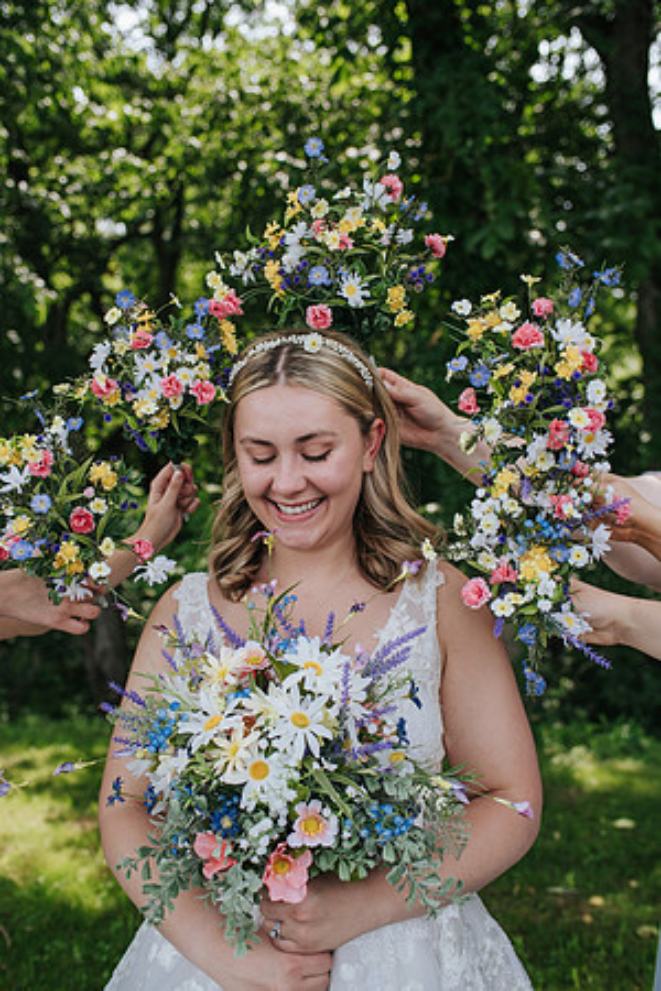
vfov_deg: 54.4
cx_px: 330
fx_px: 964
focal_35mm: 35
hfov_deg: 37.9
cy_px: 496
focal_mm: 35
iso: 110
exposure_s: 1/400
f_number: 3.2
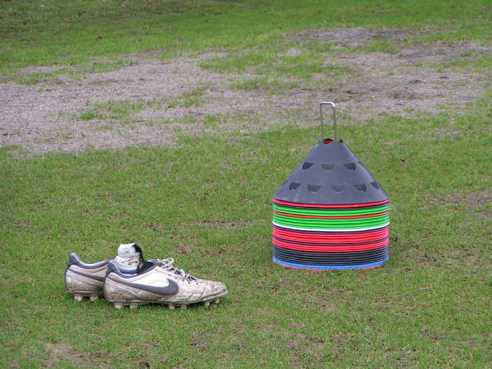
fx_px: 2800
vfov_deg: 7.5
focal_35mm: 197
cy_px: 184
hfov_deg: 10.0
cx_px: 246
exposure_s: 1/250
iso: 80
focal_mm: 30.1
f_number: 3.5
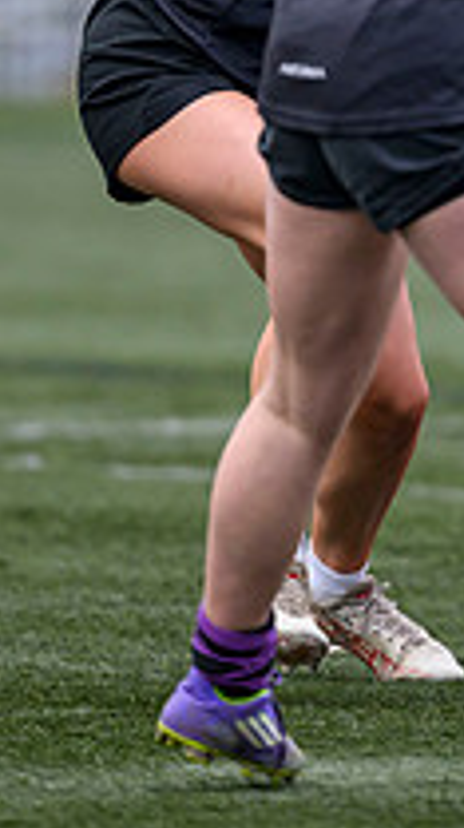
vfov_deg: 1.4
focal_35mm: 1591
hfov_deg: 0.8
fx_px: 34927
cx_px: 794
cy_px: -78
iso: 640
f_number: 3.5
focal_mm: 400
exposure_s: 1/2000
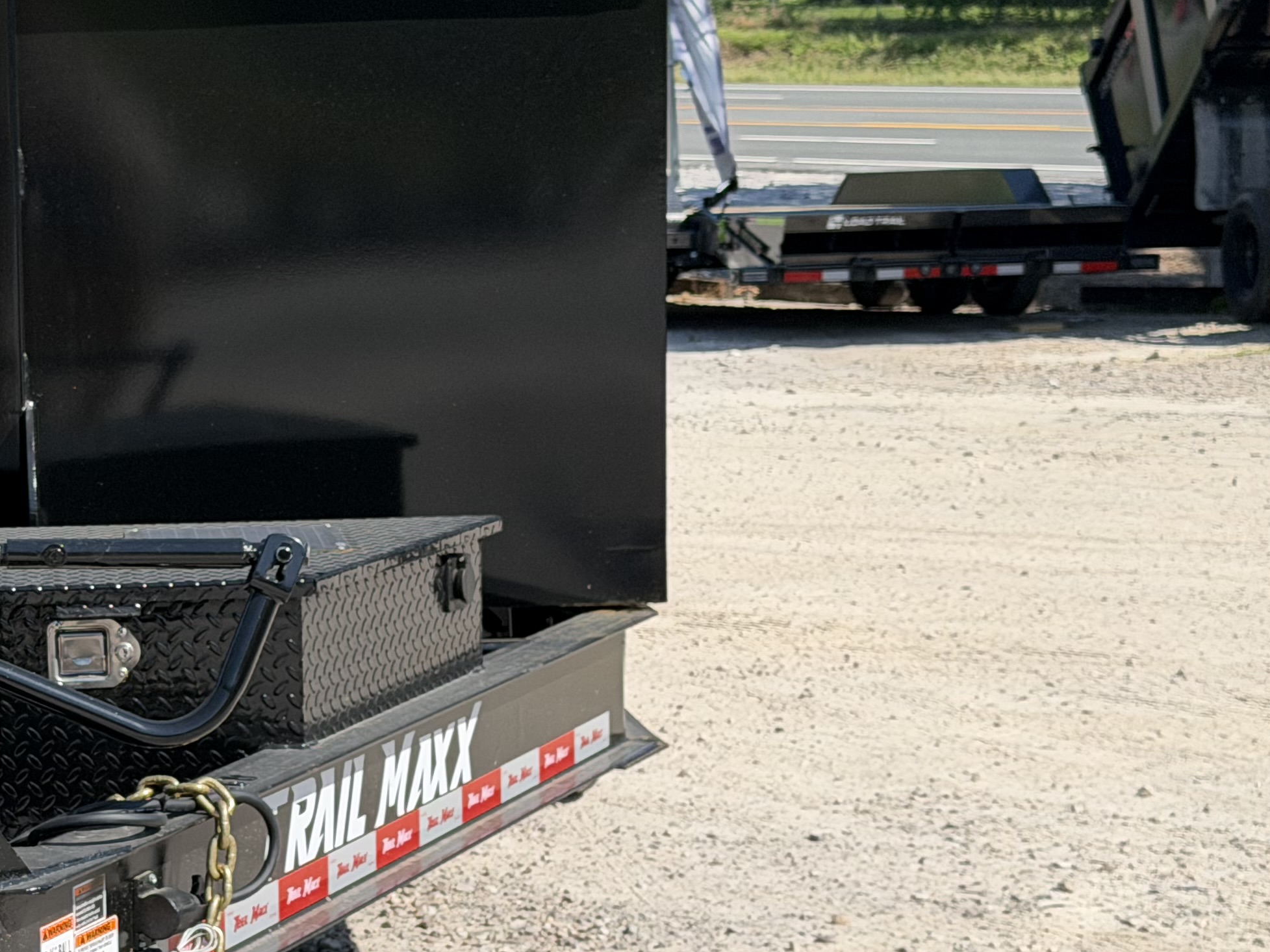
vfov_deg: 14.9
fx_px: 3632
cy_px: 542
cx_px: 42
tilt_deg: -7.1
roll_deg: +2.8
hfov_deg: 19.3
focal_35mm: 99
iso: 64
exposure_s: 1/4329
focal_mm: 6.76
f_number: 1.78
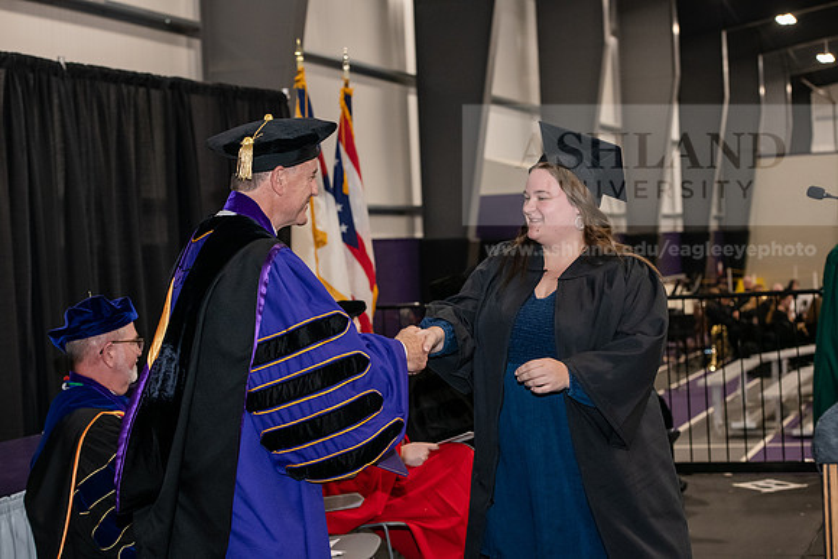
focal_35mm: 70
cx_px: 419
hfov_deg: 28.8
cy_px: 280
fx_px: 1630
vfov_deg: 19.5
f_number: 5
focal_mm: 70
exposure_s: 1/200
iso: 2500
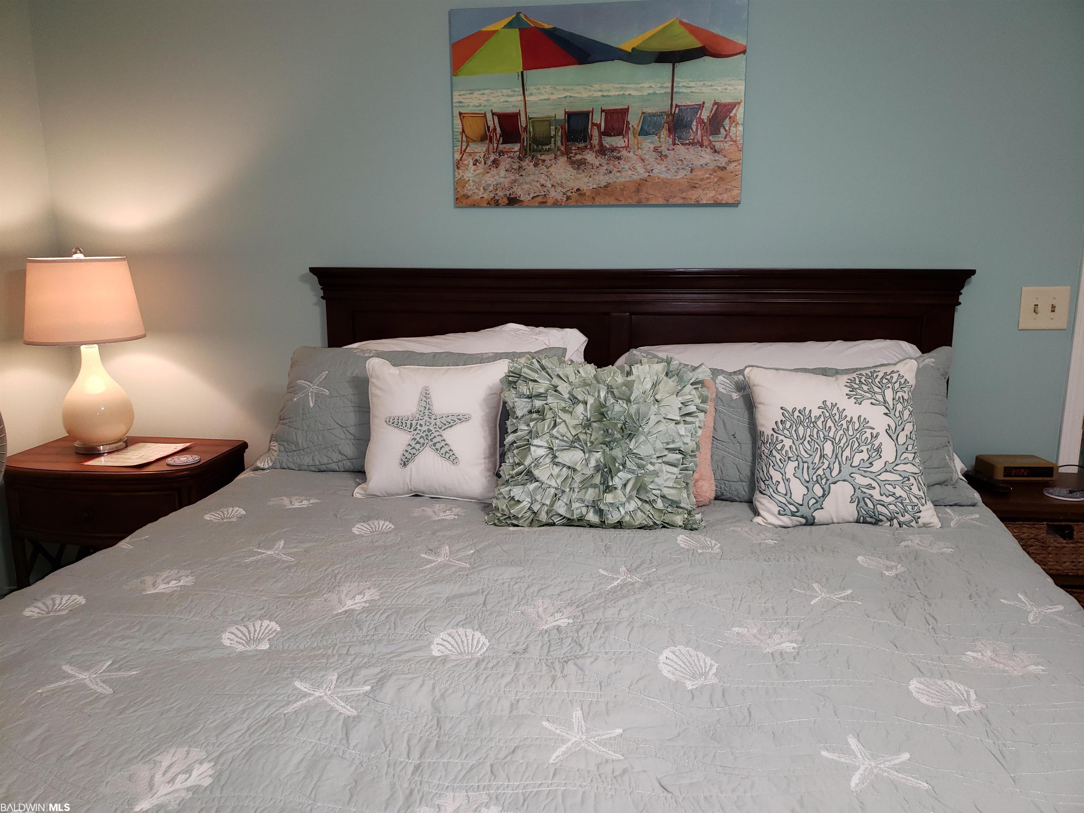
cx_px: 542
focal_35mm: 26
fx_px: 814
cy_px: 406
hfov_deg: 67.3
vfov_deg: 53.1
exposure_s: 1/40
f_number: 1.5
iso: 100
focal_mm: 4.3
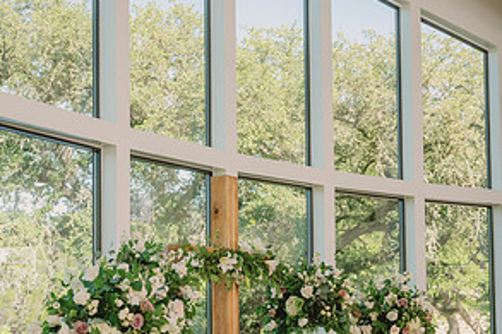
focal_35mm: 66
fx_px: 920
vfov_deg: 20.4
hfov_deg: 30.5
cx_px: 248
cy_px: 262
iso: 125
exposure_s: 1/200
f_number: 4
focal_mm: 43
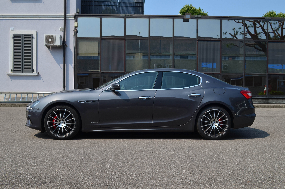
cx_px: 142
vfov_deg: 36.7
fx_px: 284
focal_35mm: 36
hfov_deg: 53.2
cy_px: 94
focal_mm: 24
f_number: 11
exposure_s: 1/125
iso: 140
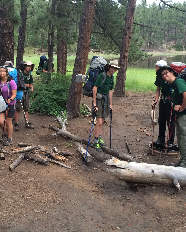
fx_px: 310
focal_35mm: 45
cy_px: 101
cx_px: 58
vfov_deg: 41.1
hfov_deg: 33.1
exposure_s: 1/30
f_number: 2.2
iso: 125
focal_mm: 4.15
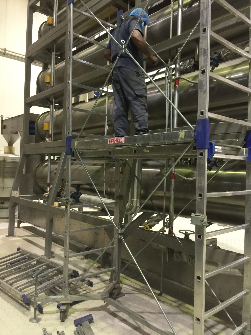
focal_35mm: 29
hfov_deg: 48.2
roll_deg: -3.0
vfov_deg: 61.7
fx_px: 280
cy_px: 168
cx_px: 126
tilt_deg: +1.1
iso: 100
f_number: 2.2
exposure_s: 1/10
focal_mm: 4.15
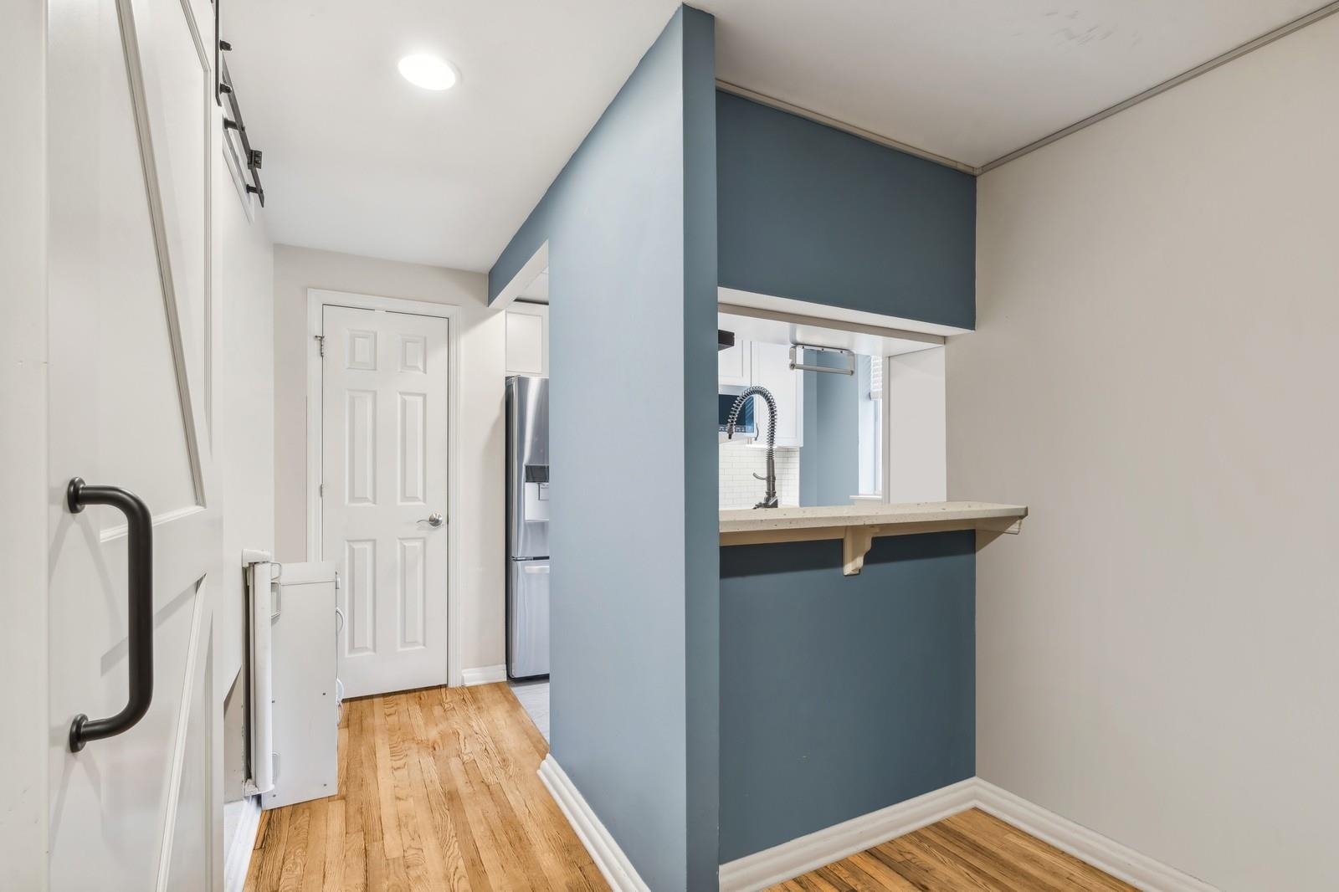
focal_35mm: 16
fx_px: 595
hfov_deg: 96.7
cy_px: 446
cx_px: 670
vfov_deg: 73.7
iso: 100
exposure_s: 2
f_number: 11
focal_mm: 16
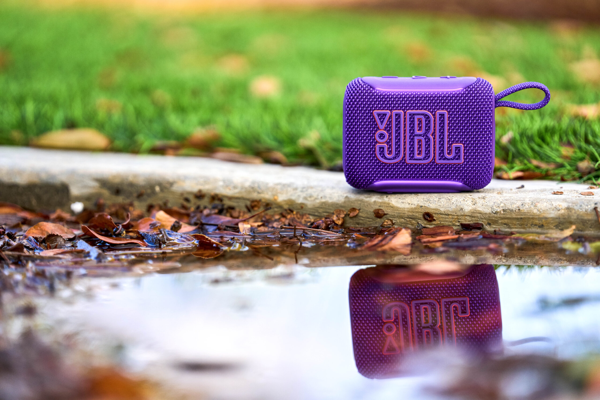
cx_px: 300
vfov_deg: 9.1
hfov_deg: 13.7
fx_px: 2500
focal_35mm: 150
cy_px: 200
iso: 800
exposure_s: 1/4000
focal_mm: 150
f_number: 2.2
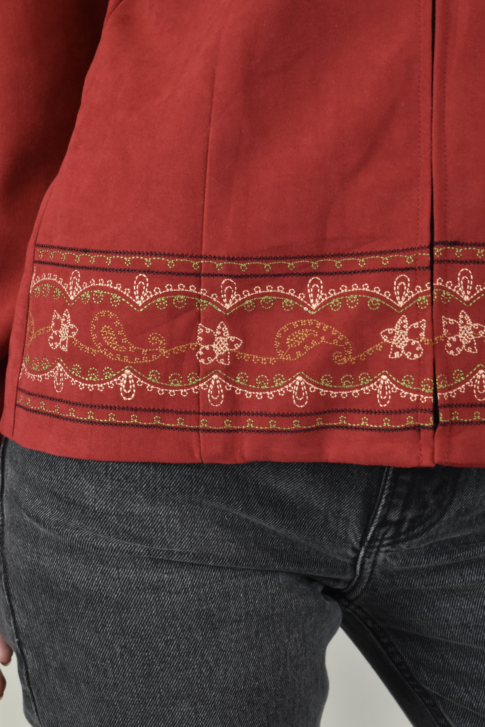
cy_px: 364
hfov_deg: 19.7
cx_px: 242
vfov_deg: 29.2
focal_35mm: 69
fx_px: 1394
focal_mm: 46
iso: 1600
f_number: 13
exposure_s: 1/60
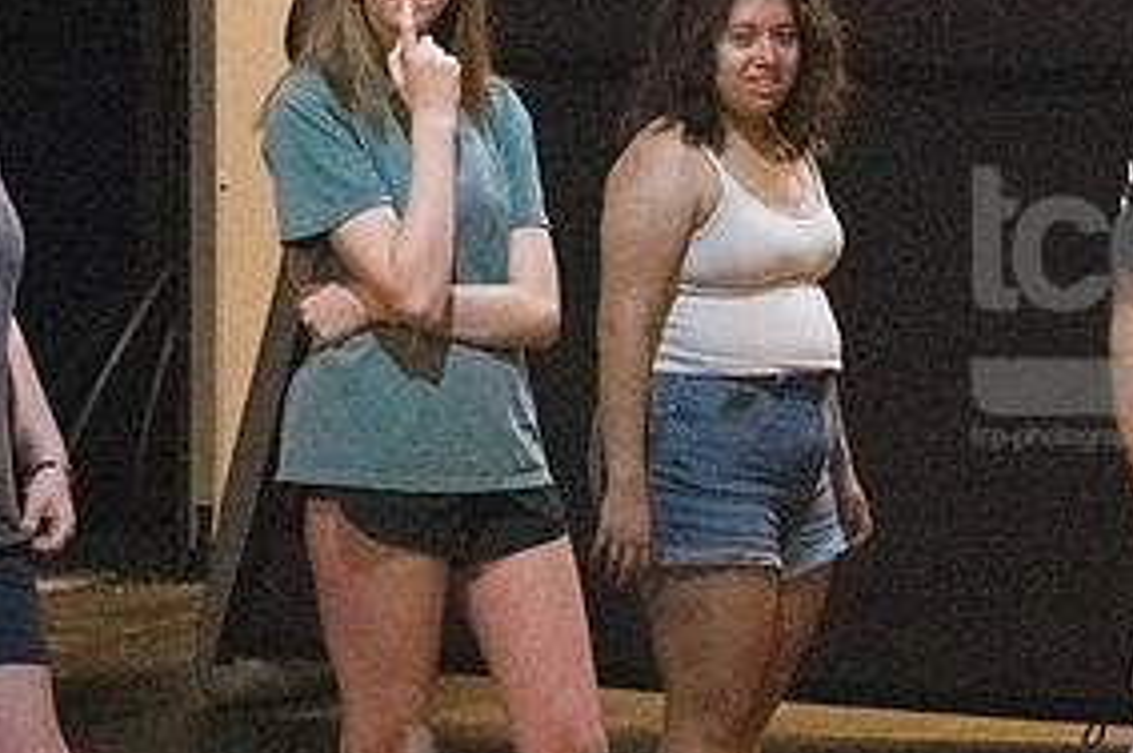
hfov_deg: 10.1
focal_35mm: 203
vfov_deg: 6.7
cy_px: 308
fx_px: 6381
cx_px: 1093
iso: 25600
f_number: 5.6
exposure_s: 1/400
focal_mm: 66
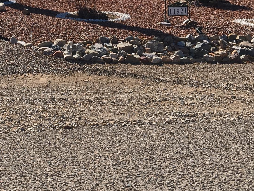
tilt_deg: -6.4
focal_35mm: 80
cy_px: 14
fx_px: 587
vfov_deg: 18.1
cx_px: 23
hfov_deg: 23.7
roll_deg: +0.1
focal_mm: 4.15
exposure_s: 1/2404
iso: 25
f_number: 2.2
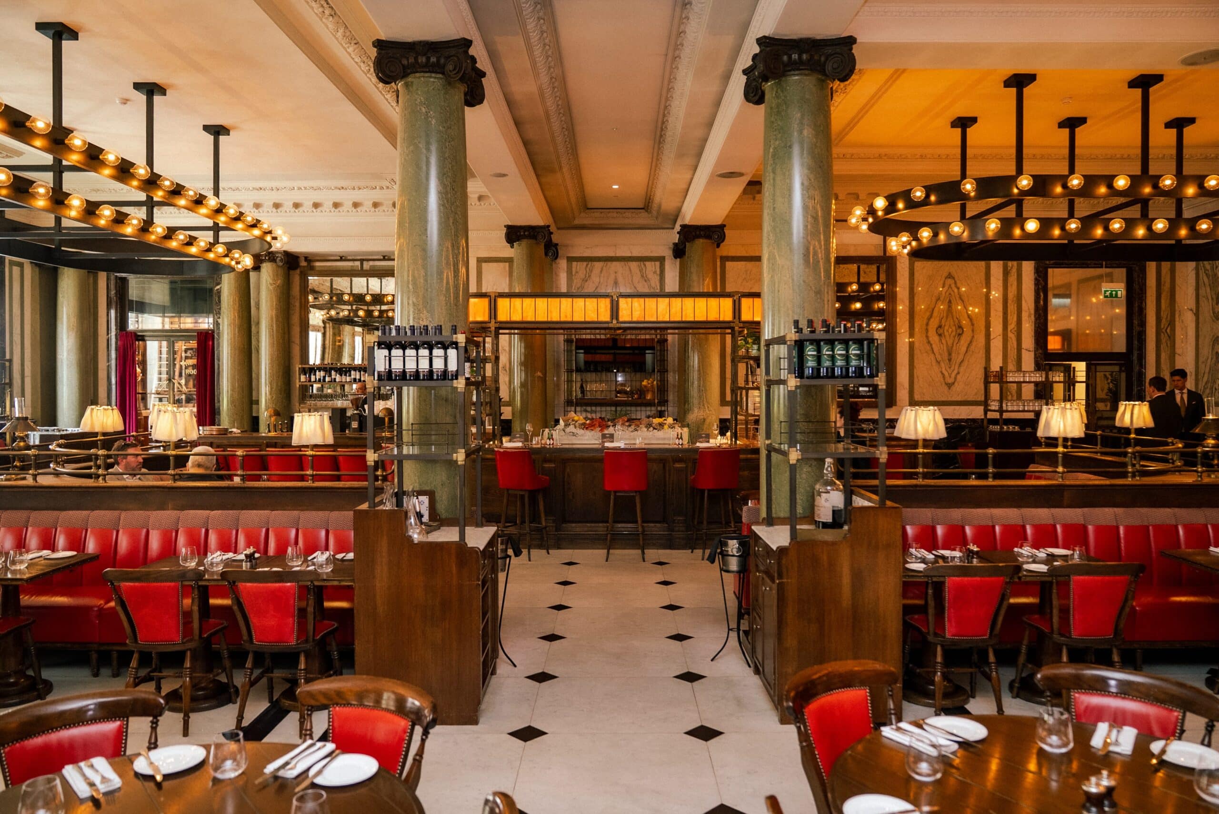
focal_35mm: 24
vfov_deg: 53.2
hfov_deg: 73.7
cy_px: 407
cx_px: 610
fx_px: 813
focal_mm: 24
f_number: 2.8
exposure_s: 1/40
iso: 800
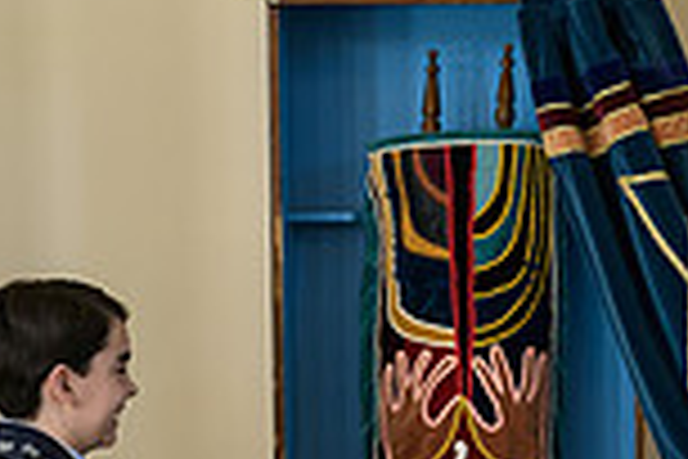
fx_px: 3038
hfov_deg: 12.9
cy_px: 439
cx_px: 441
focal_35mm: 159
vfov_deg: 8.6
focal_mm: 42
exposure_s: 1/125
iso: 400
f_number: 3.2
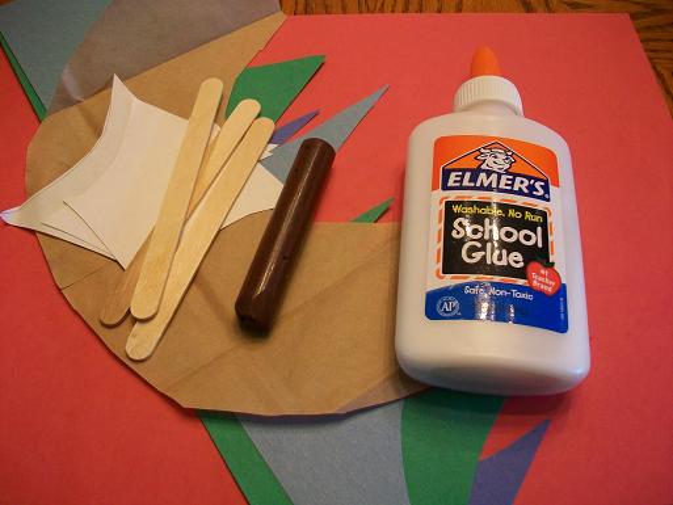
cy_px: 252
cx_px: 336
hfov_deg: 56.8
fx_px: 622
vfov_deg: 44.2
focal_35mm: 32
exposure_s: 1/15
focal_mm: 5.7
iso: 160
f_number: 2.8
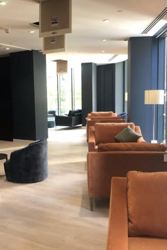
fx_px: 271
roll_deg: +3.1
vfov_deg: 49.6
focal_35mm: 39
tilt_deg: -6.0
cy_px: 125
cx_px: 60
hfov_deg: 34.0
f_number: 1.8
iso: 80
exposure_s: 1/17
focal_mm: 4
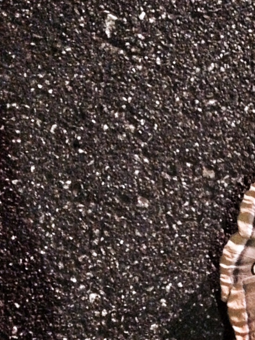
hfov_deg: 23.0
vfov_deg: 31.1
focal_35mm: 62
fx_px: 609
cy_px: 205
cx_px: 234
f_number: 2.4
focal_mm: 4.12
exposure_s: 1/15
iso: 2000
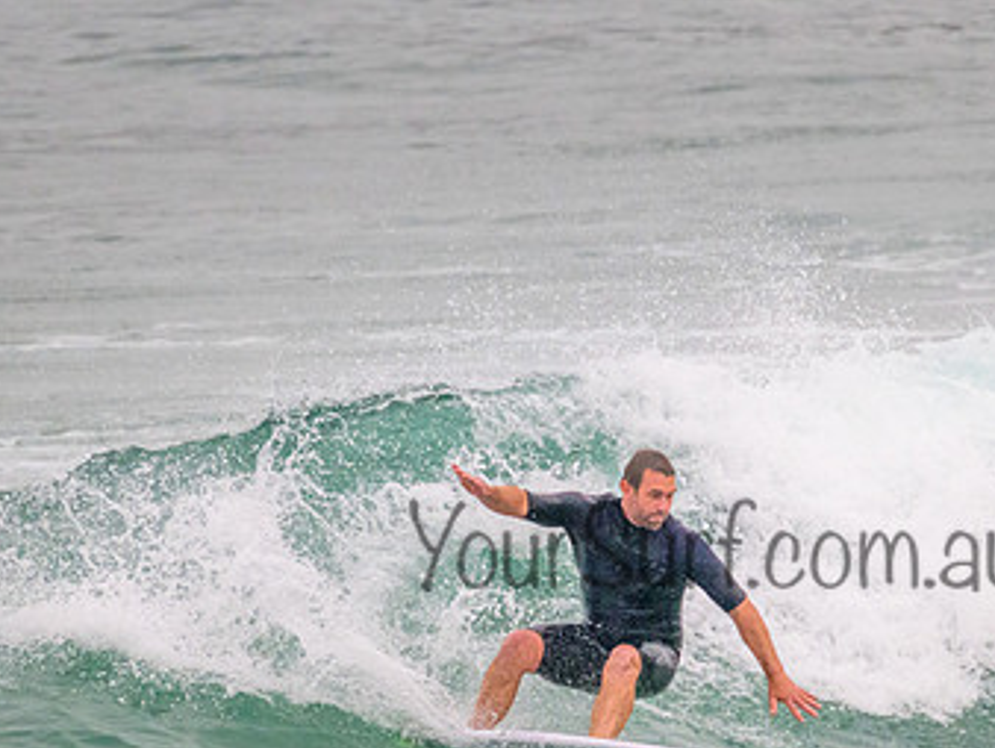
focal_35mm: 1320
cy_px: 520
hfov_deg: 1.5
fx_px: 37969
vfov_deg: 1.1
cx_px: 712
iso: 4000
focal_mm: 800
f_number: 11
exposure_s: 1/1250
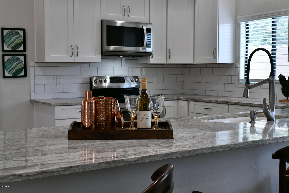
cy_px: 96
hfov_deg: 39.6
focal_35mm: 50
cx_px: 144
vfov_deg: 27.0
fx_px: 401
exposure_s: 1/50
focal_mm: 50
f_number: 11
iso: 1600
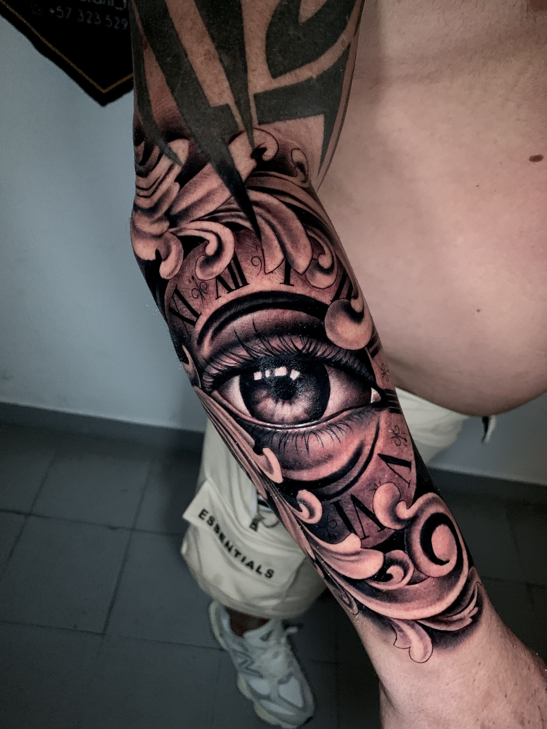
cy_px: 364
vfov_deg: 67.3
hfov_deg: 53.1
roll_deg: -12.0
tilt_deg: -39.7
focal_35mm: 26
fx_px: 548
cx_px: 274
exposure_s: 1/35
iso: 400
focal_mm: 4.25
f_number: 1.8
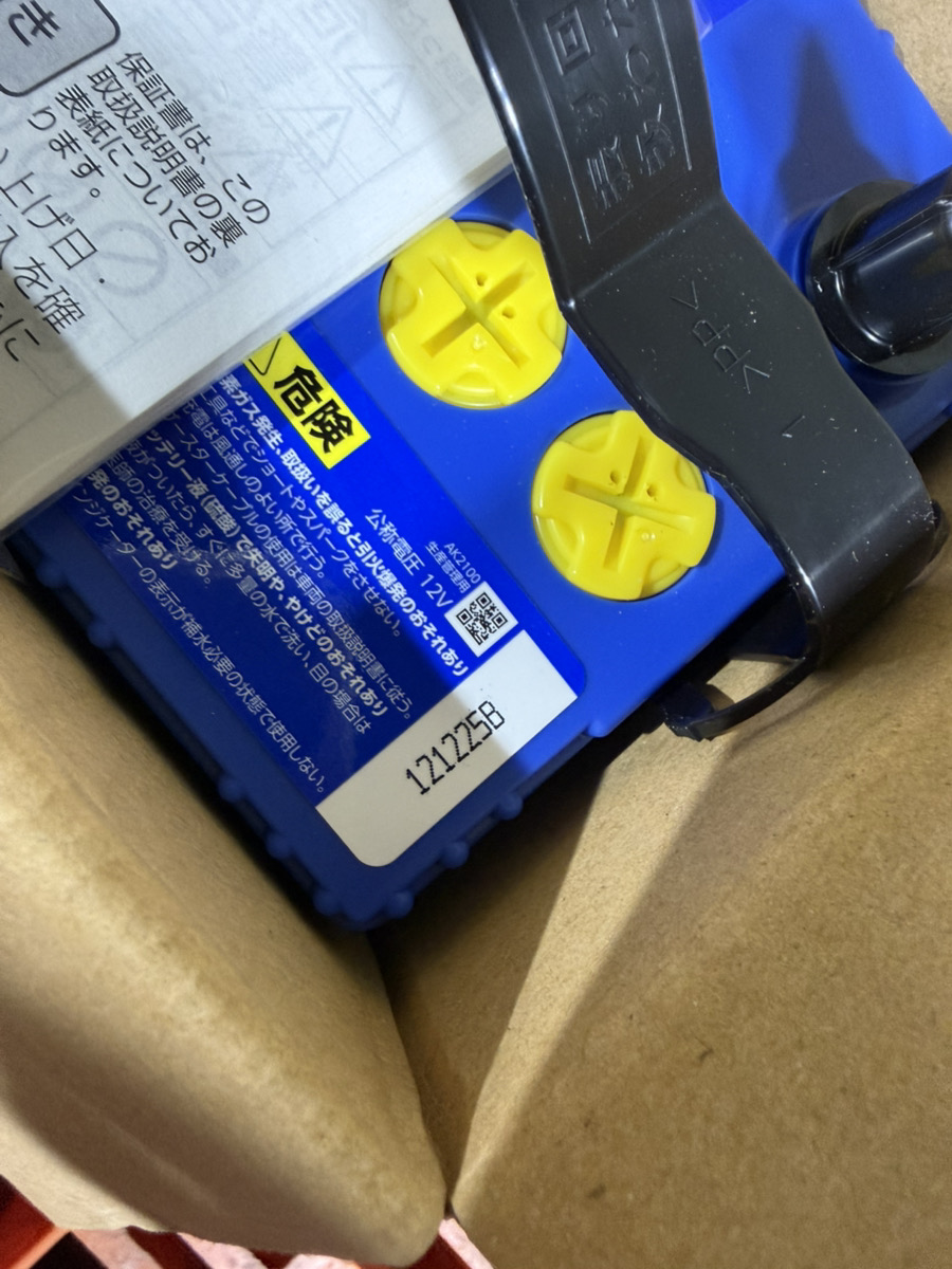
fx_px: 880
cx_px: 476
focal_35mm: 24
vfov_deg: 71.6
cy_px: 634
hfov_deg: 56.8
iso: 400
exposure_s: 1/50
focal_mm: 2.22
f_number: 2.2
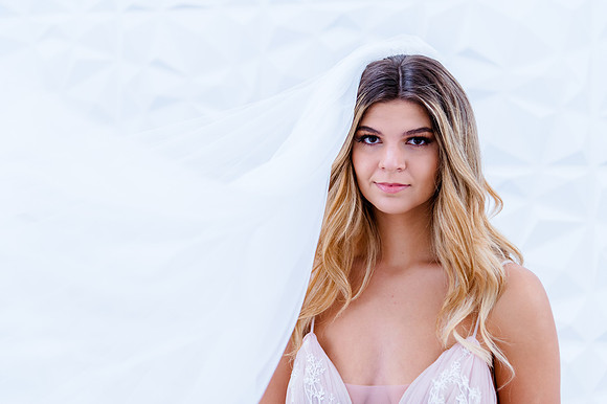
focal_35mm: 62
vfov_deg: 21.9
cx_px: 304
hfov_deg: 32.4
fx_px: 1045
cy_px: 202
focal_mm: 62
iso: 1000
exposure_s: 1/200
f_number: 4
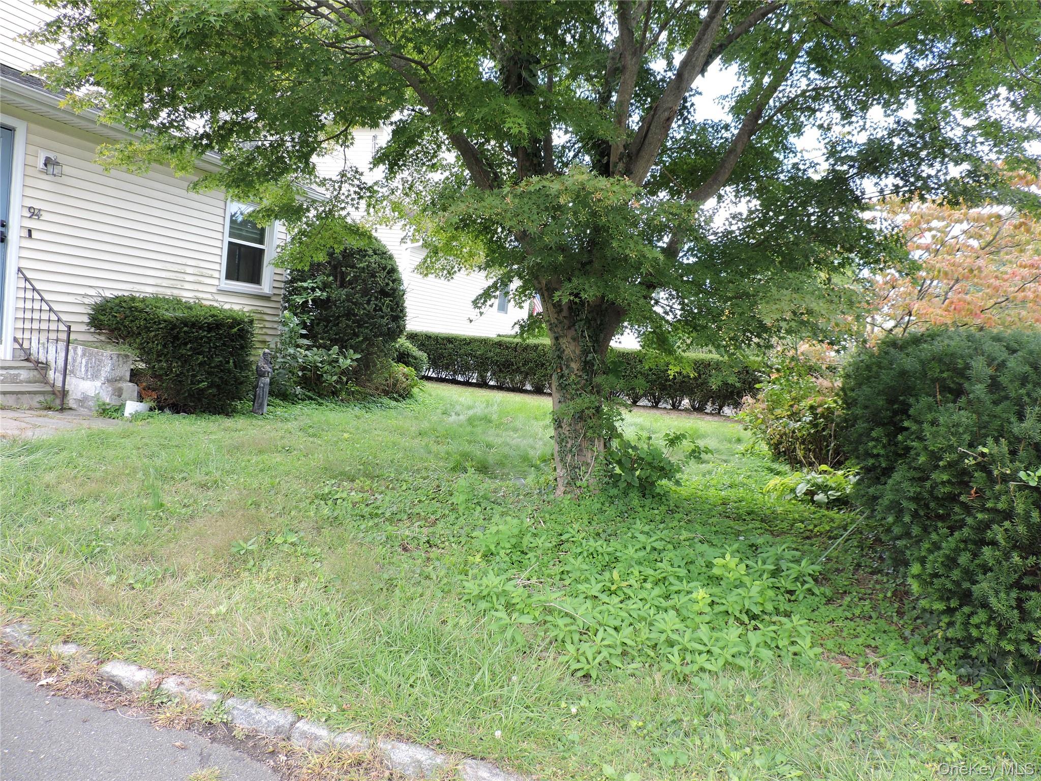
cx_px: 520
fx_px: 722
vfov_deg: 56.8
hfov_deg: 71.6
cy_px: 390
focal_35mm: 24
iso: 100
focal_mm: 4.3
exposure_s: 1/100
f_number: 3
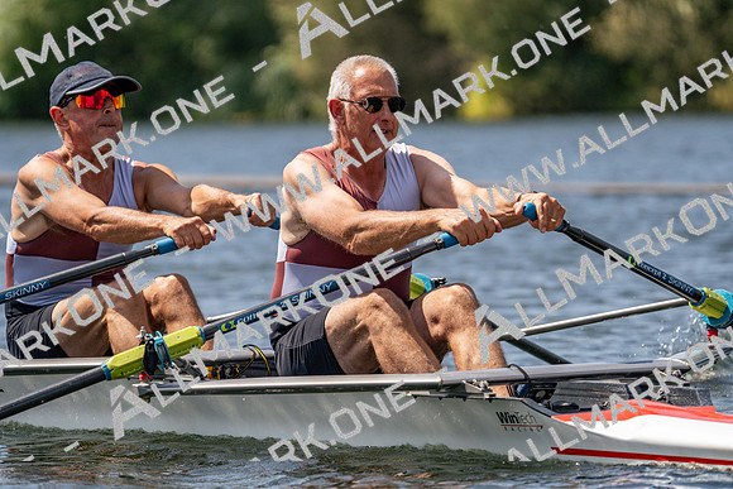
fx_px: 6700
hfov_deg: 6.3
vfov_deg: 4.2
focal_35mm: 329
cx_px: 366
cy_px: 244
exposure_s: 1/2000
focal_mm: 329
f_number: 6.3
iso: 320
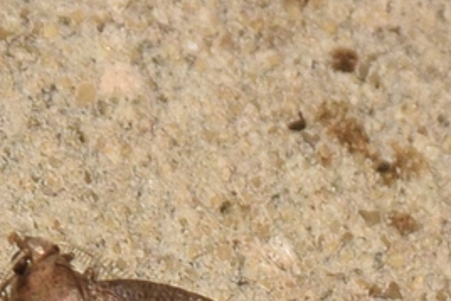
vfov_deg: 1.8
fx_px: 9426
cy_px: 496
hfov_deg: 2.7
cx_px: 118
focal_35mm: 752
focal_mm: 140
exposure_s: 1/60
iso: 100
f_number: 13
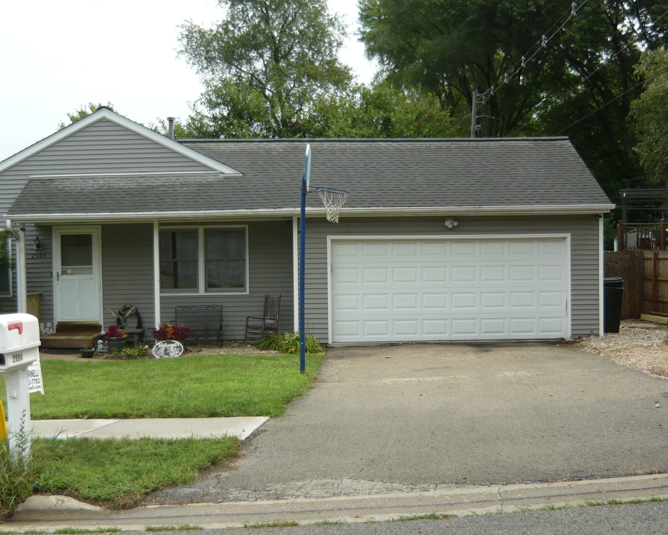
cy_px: 267
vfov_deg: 32.1
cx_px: 340
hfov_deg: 39.5
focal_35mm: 47
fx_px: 929
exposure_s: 1/800
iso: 100
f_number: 2.8
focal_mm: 5.5
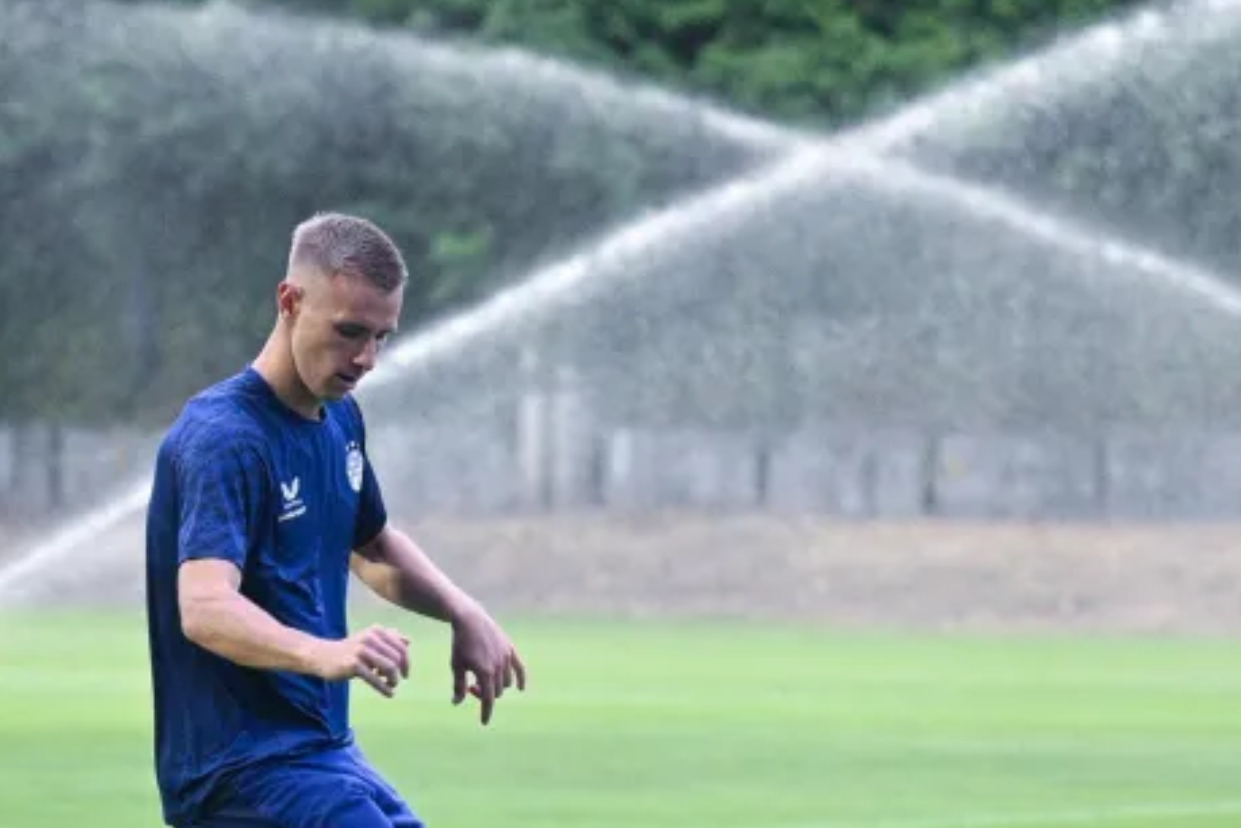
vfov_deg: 5.6
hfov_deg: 8.4
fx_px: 8445
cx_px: 441
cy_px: 679
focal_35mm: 245
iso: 3200
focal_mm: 99
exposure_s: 1/1000
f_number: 2.8
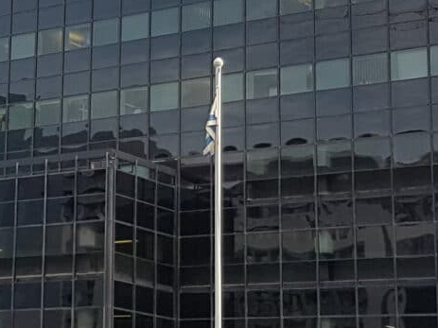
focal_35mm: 115
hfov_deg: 16.9
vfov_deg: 12.8
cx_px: 56
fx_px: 1455
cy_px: 92
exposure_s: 1/874
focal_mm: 4.2
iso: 40
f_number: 1.7
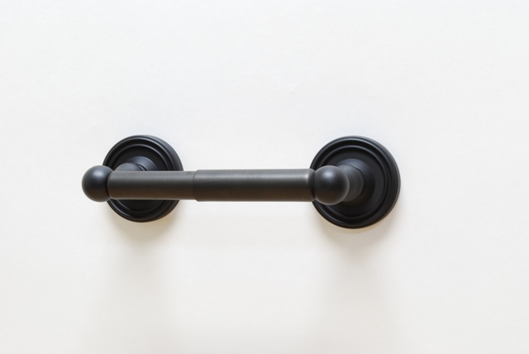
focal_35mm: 82
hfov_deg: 24.6
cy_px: 177
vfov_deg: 16.6
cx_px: 264
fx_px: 1213
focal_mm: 55
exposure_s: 3
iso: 100
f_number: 18
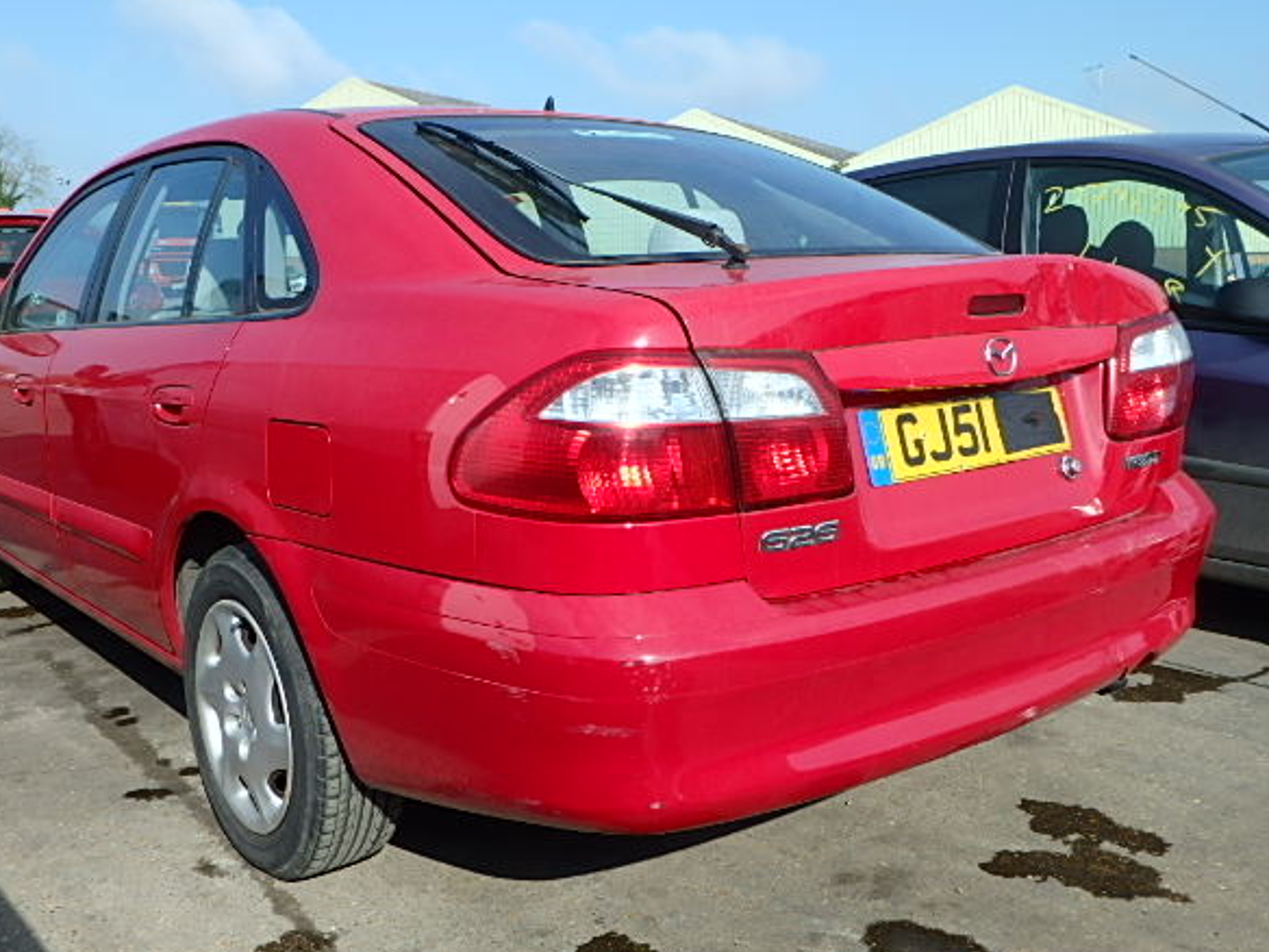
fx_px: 1246
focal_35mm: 34
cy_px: 478
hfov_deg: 53.9
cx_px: 578
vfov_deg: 41.8
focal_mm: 5.6
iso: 125
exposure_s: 1/640
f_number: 4.7
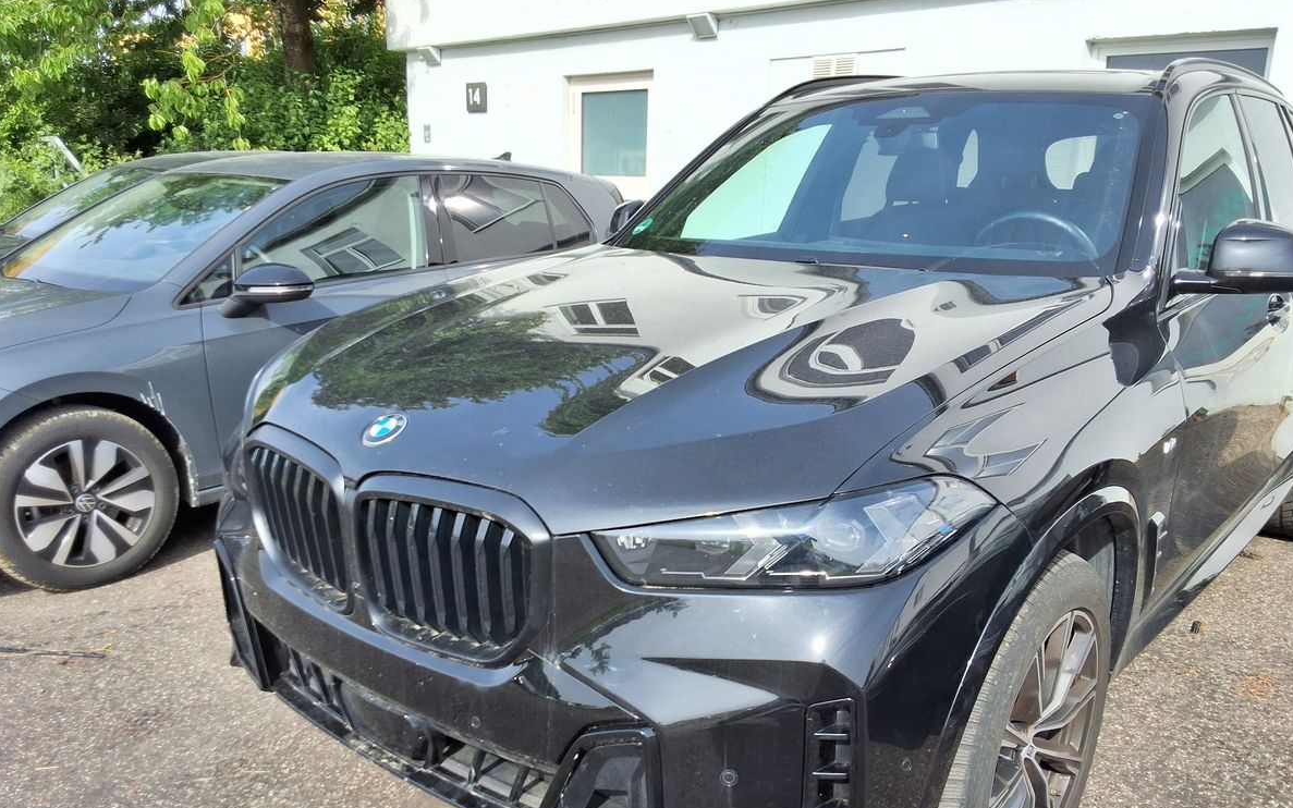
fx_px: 1057
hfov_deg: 62.9
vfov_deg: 41.6
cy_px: 487
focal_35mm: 30
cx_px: 651
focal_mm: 2.91
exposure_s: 1/1247
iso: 32
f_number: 1.9
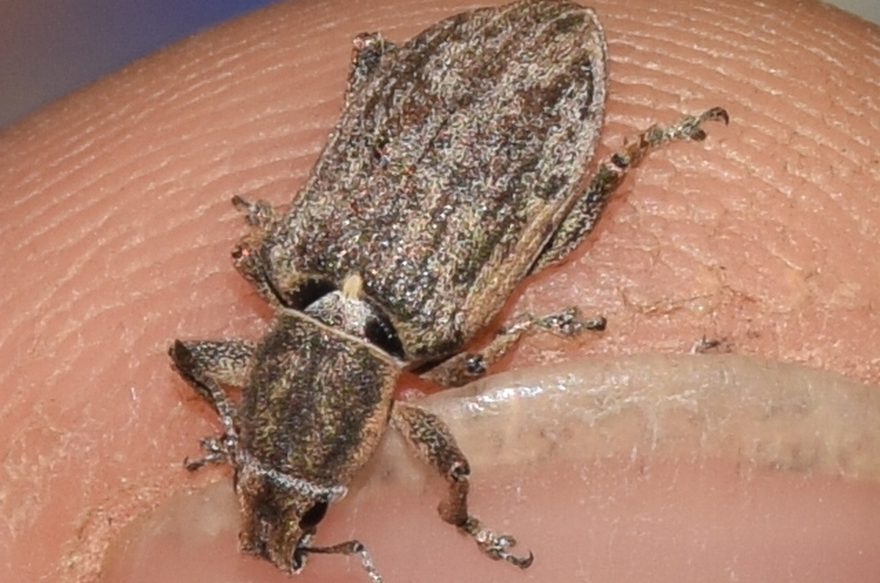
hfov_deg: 9.8
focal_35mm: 210
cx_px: 440
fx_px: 5123
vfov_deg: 6.5
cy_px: 292
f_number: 13
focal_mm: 140
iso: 100
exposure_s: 1/160
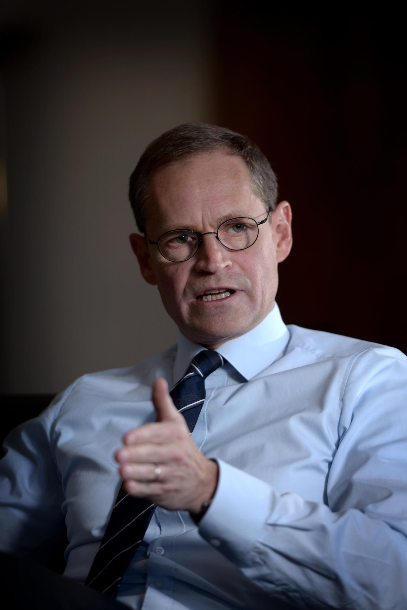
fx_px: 3388
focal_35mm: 200
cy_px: 305
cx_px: 204
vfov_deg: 10.3
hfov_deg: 6.9
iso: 250
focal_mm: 200
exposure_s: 1/200
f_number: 2.8
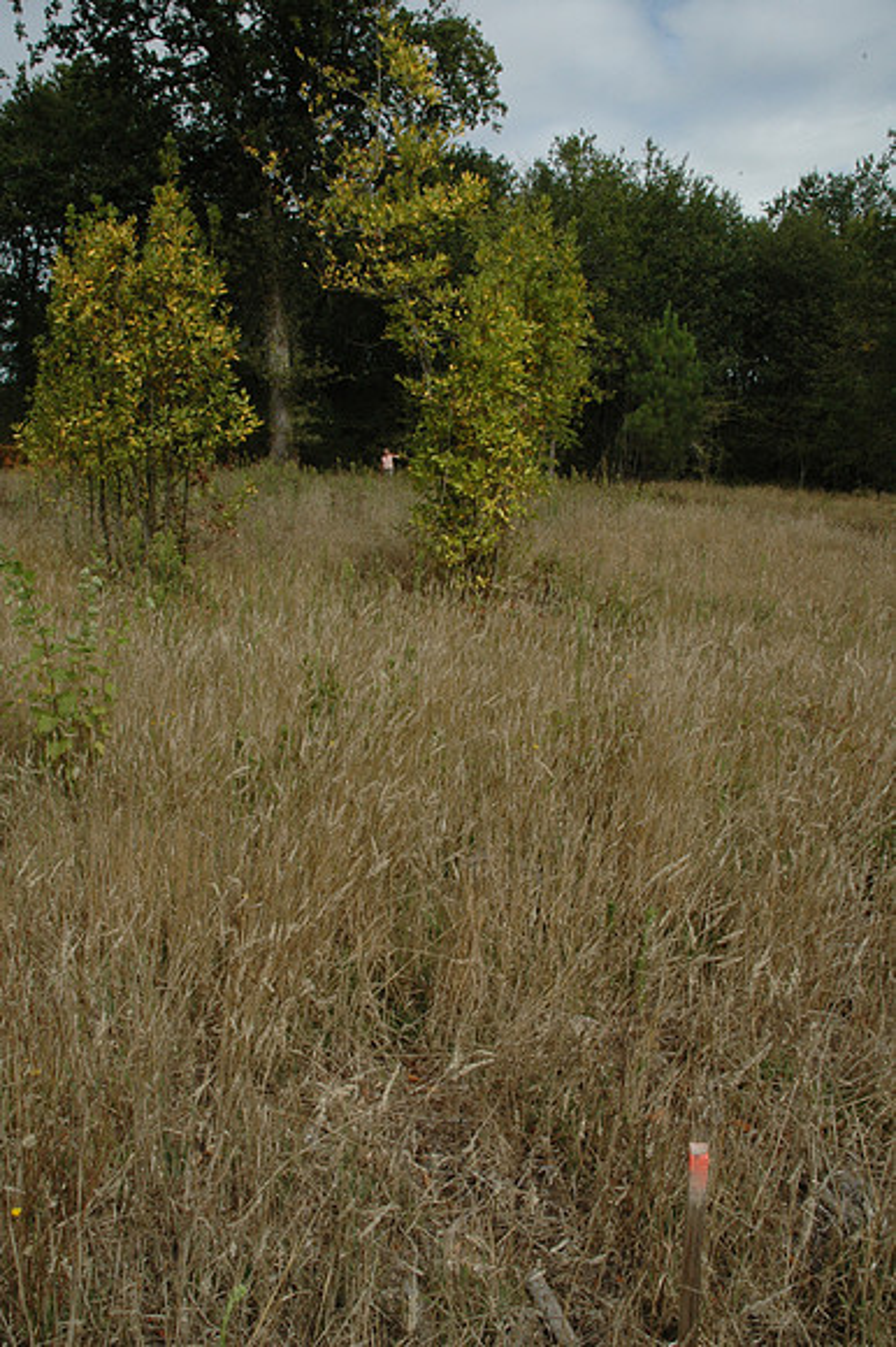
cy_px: 674
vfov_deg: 67.4
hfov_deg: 47.9
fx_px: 1009
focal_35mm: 27
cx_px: 448
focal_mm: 18
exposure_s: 1/100
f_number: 22
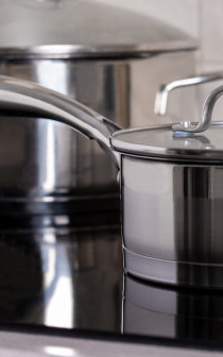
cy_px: 153
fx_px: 1497
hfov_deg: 8.5
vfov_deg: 13.6
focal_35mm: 154
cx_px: 184
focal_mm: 55
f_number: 4.5
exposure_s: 1/125
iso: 160
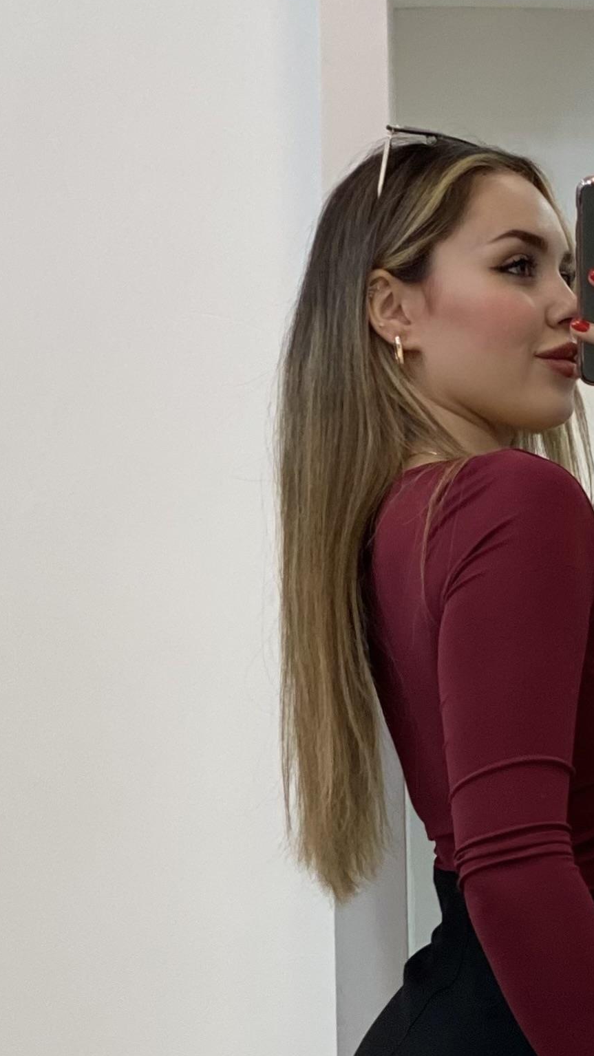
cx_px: 703
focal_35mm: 146
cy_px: 1097
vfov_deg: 14.4
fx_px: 4090
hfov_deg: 8.2
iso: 80
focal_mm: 6
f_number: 2
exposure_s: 1/100
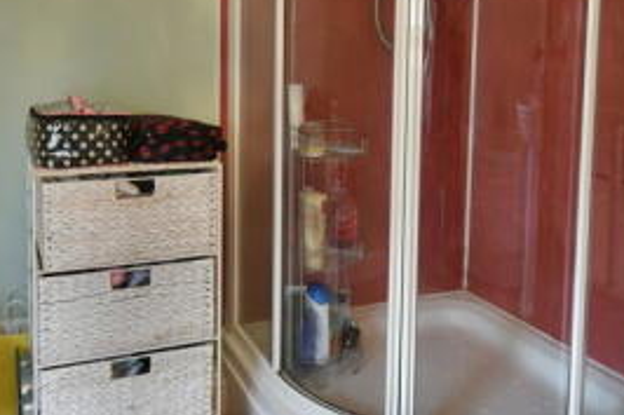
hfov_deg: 51.9
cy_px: 102
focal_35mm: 37
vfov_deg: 35.1
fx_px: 641
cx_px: 299
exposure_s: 1/2.5
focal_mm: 10
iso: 400
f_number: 8
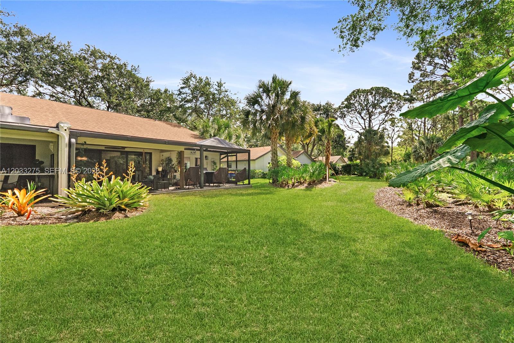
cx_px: 257
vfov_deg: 81.3
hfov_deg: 104.2
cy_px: 172
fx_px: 200
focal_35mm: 14
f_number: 8
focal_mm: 14
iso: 320
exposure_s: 1/500
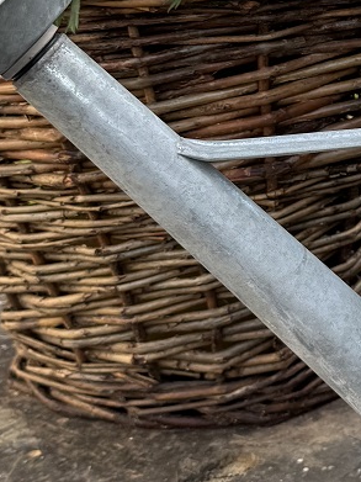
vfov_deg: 20.9
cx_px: 528
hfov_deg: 15.0
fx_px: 1280
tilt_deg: -15.4
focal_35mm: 92
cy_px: 65
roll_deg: +3.1
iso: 80
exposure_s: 1/1112
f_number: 1.78
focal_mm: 6.76
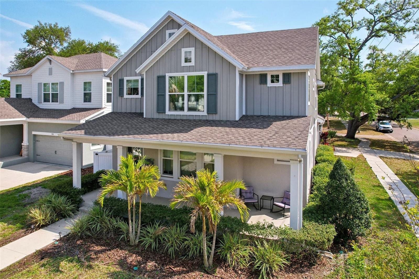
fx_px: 256
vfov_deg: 57.2
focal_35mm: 22
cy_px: 140
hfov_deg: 78.6
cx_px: 210
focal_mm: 8.4
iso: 130
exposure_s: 1/2000
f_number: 2.8
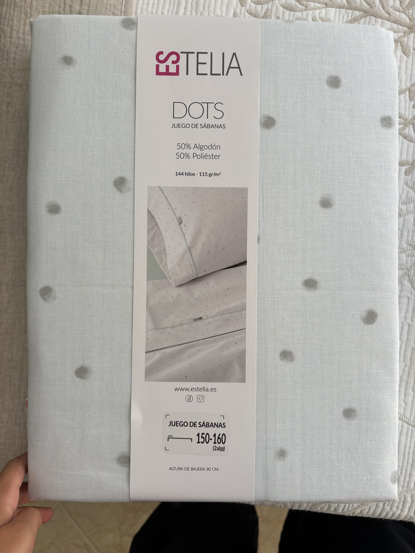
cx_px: 208
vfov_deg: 67.3
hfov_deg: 53.1
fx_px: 416
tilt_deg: -85.8
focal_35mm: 26
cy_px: 276
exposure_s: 1/122
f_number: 1.6
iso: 32
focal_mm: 5.96
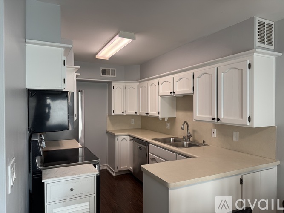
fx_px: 197
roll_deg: -0.1
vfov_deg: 56.8
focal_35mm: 24
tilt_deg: -1.2
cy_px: 106
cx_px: 142
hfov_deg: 71.6
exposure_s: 1/120
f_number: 1.78
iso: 100
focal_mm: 6.76
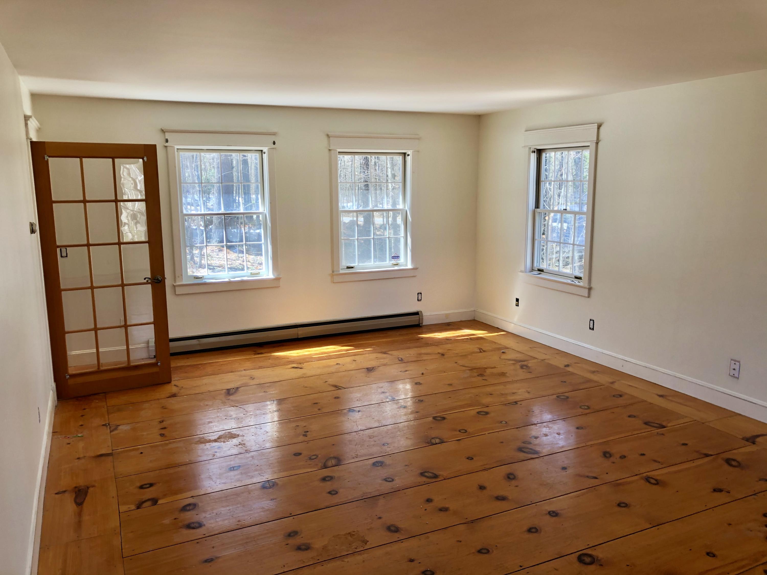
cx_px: 384
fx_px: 620
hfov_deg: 63.4
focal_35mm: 28
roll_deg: +0.6
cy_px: 288
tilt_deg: -9.1
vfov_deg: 49.7
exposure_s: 1/120
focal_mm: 4
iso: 40
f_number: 1.8
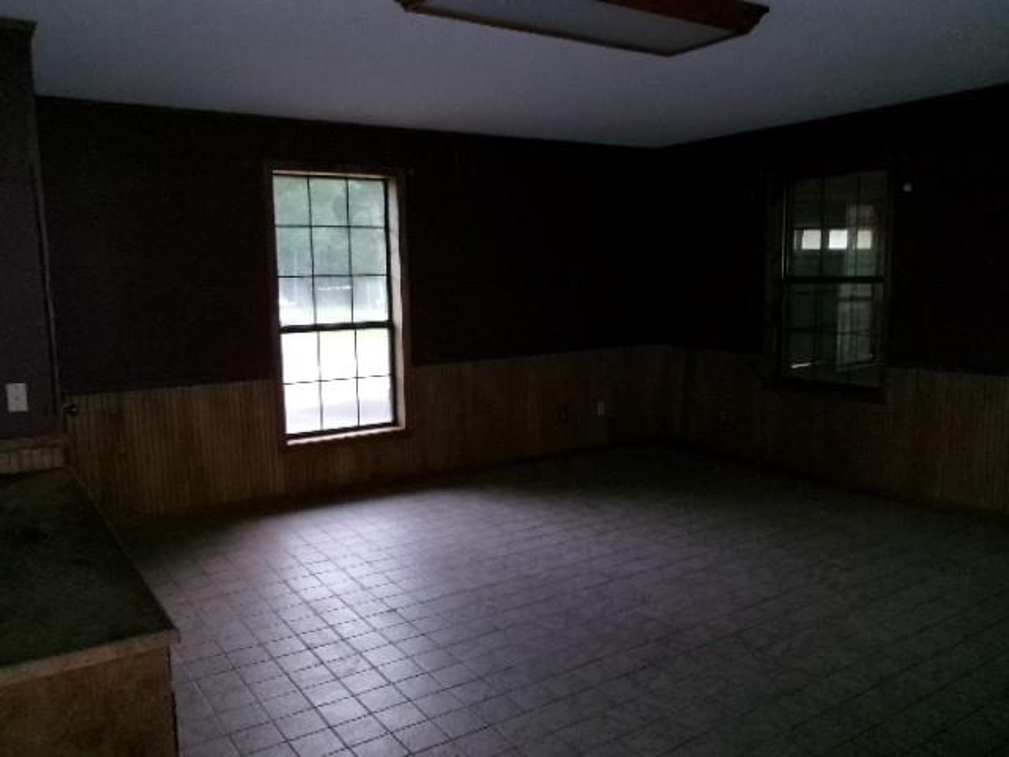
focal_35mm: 28
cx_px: 504
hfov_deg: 63.4
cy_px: 378
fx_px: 816
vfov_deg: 49.7
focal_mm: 5.1
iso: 400
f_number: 3.9
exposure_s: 1/34
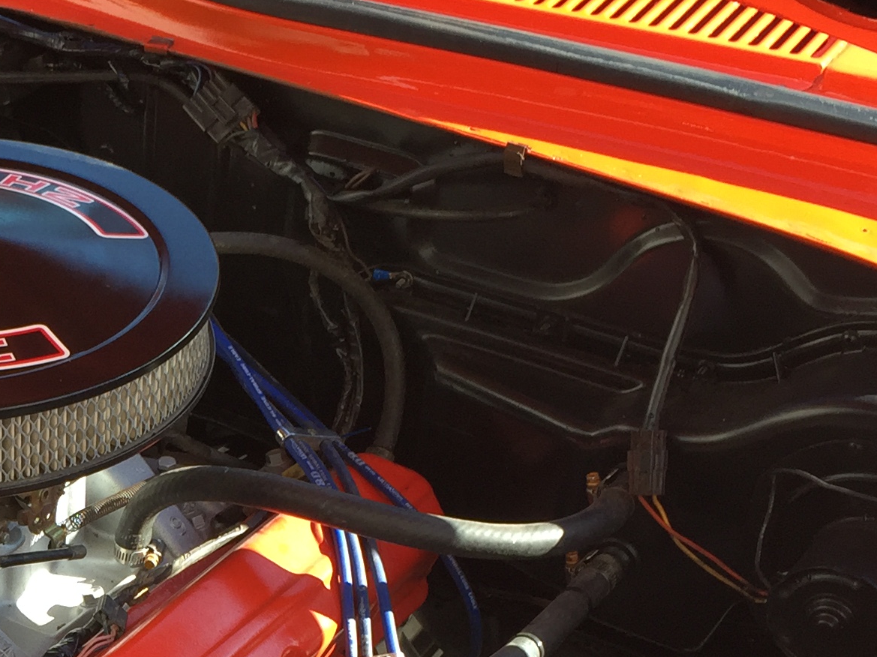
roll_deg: +0.1
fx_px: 2052
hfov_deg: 23.1
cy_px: 713
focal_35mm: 81
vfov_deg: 17.6
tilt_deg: -41.8
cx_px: -11
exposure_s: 1/229
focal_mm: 4.15
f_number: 2.2
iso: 32
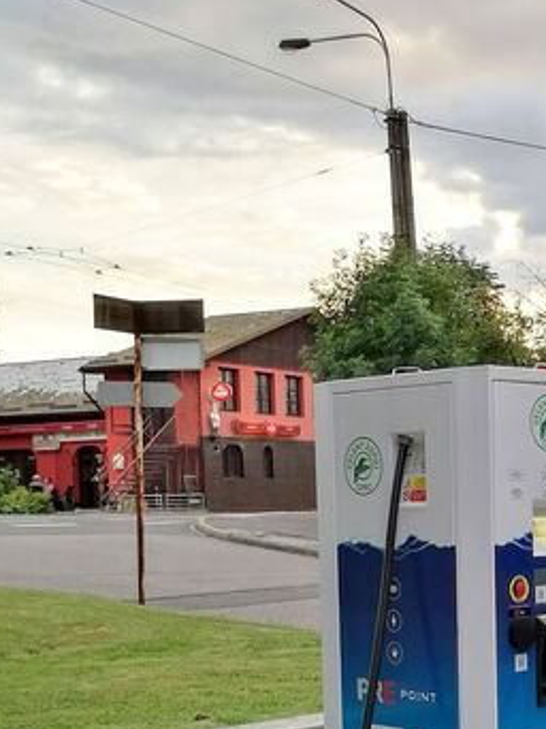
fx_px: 1453
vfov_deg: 27.4
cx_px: 478
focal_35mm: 69
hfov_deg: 20.9
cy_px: 628
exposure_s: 1/134
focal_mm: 5.3
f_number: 1.8
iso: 50
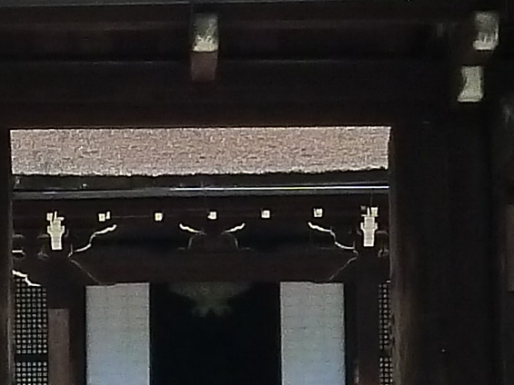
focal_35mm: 177
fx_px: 2629
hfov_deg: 11.2
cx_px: 270
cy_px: 264
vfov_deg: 8.4
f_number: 4
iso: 200
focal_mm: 4.1
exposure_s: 1/125
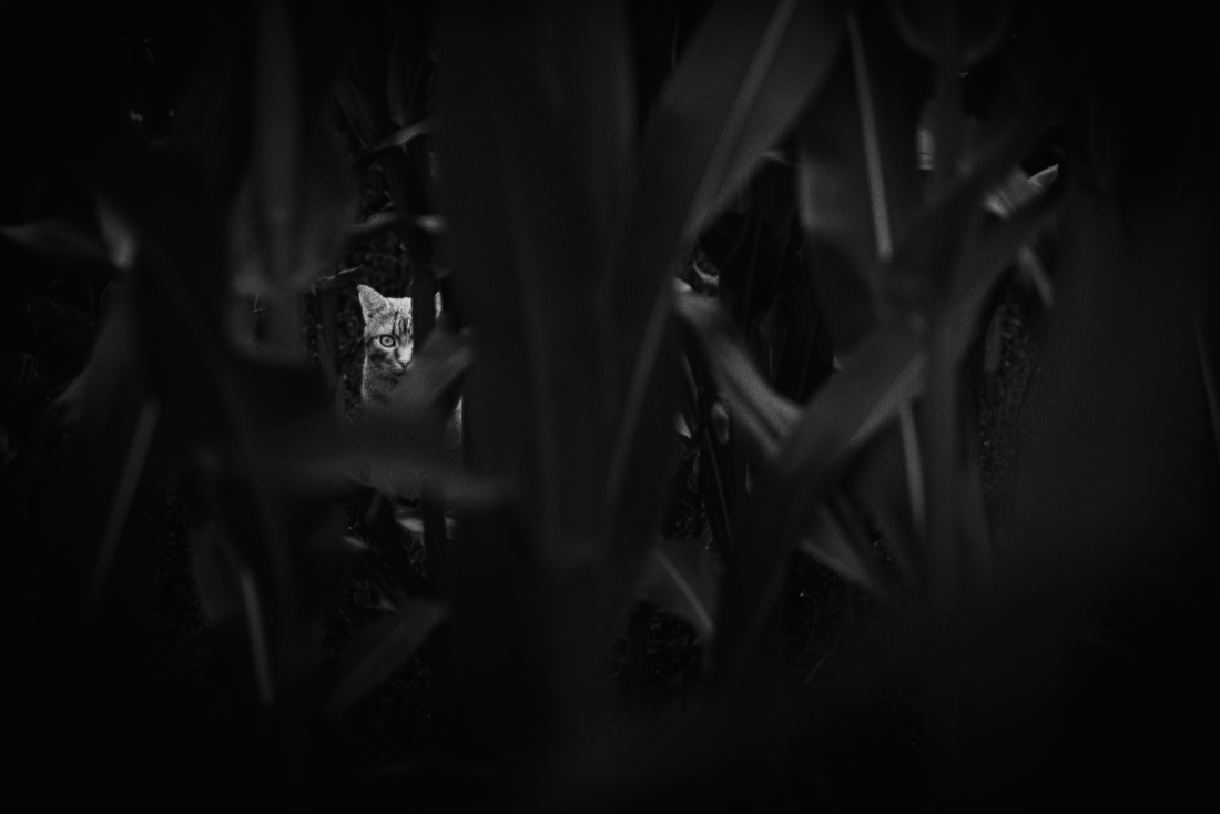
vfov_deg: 19.5
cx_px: 610
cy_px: 407
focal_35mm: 70
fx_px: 2373
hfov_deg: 28.8
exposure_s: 1/80
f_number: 4
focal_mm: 70
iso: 100
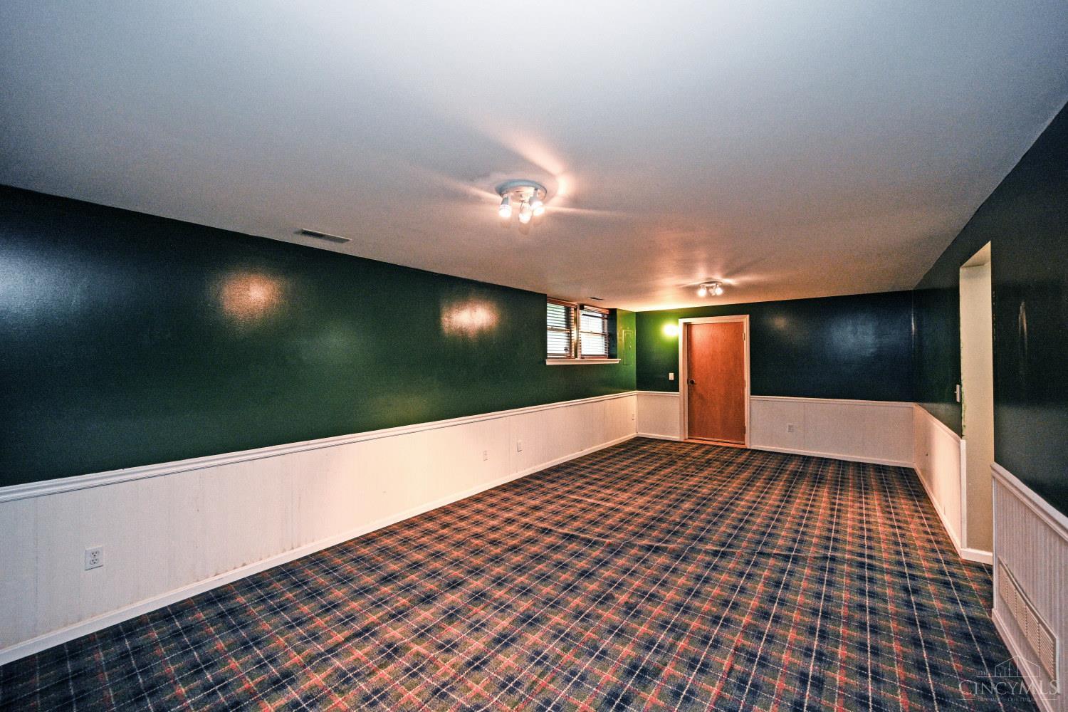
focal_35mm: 14
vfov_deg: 81.2
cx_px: 534
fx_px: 415
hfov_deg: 104.3
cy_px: 356
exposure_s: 1/60
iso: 3200
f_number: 4
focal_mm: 14
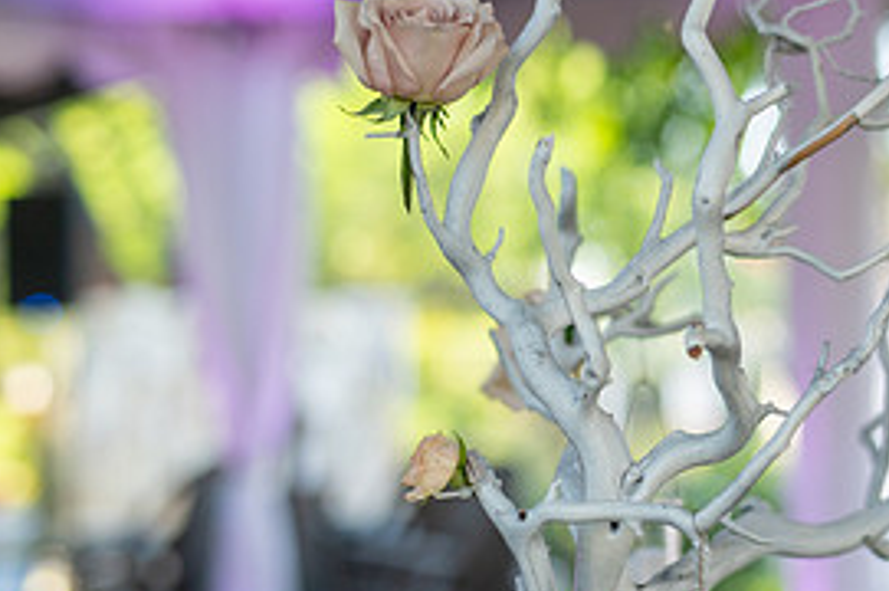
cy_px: 223
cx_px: 899
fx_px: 2639
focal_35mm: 107
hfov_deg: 18.6
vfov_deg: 12.8
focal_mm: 50
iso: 200
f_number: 2
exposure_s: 1/500
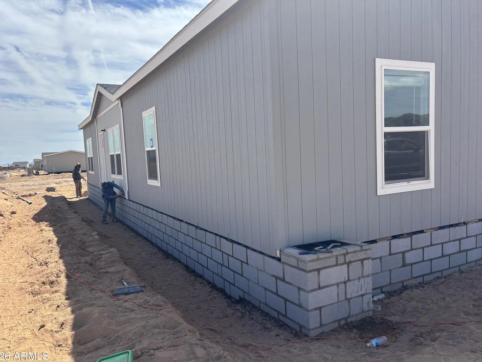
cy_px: 185
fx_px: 376
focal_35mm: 27
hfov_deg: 65.3
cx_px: 236
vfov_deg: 51.4
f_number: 1.6
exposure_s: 1/2857
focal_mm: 5.96
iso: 50
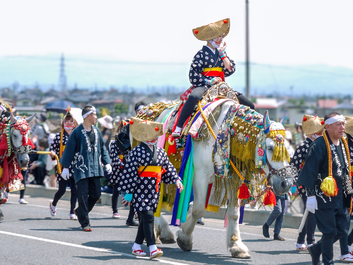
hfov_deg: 15.5
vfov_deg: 11.7
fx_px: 1295
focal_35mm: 127
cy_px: 132
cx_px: 176
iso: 100
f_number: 5.6
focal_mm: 45
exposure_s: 1/200
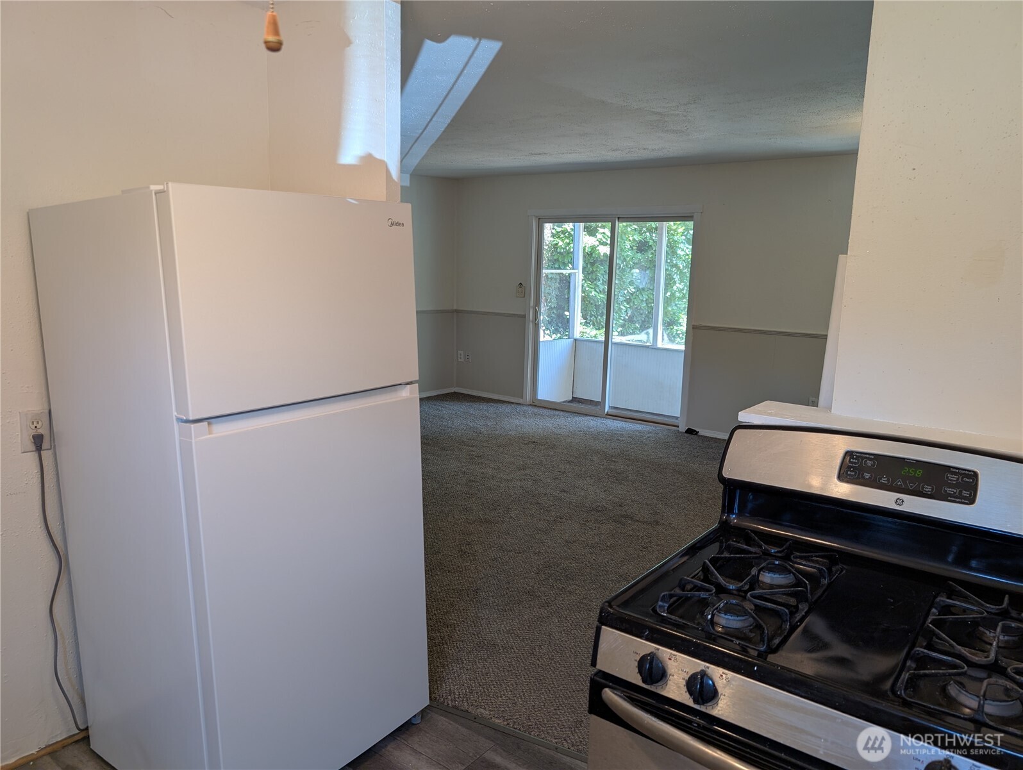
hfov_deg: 71.5
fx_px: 710
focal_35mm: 24
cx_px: 512
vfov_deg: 56.9
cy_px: 385
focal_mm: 6.9
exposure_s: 1/40
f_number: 1.68
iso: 48
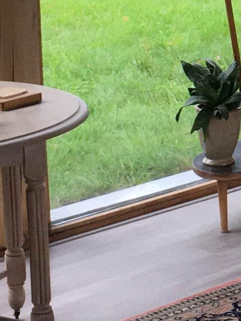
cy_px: -57
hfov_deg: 8.8
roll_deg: +0.8
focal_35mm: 163
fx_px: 1513
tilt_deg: -7.9
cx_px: 423
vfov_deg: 11.9
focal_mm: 4.15
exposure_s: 1/100
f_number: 2.2
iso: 40
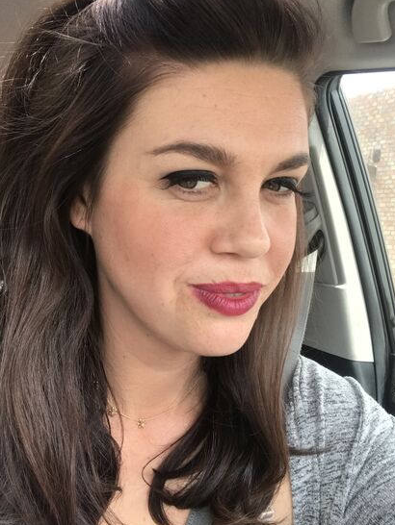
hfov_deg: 38.7
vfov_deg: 50.1
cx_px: 181
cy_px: 248
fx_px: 562
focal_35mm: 37
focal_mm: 2.87
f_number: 2.2
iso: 32
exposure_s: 1/100
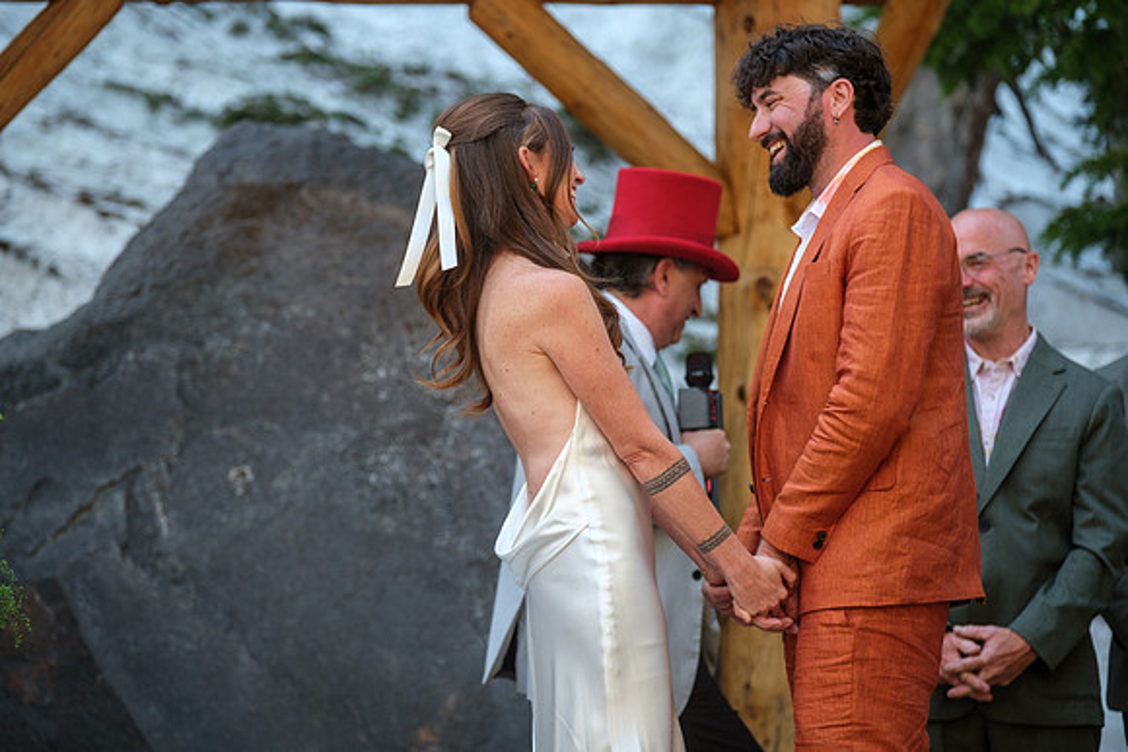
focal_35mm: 179
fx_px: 5610
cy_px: 376
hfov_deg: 11.5
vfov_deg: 7.7
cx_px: 564
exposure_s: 1/170
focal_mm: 119.2
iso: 400
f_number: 3.6
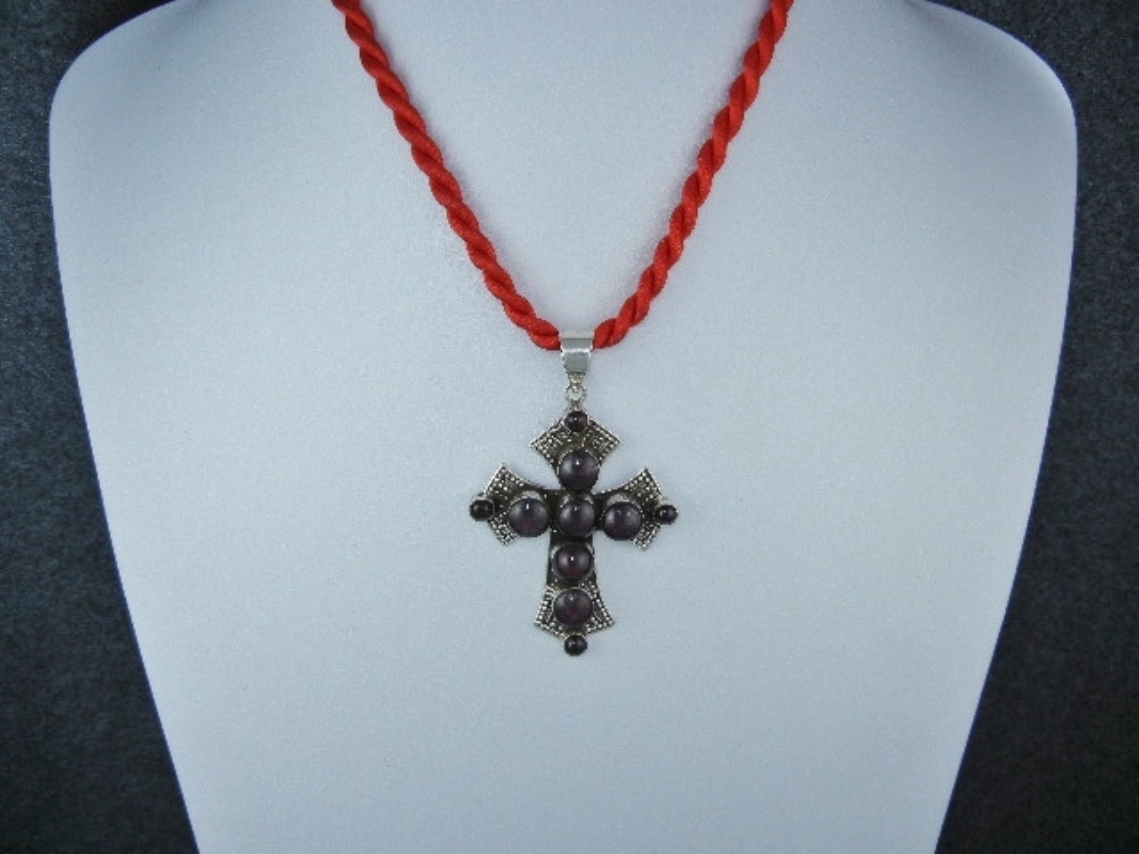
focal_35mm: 30
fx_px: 987
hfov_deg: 60.0
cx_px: 570
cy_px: 427
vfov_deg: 46.8
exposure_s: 1/54.3
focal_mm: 5.4
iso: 160
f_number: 3.5
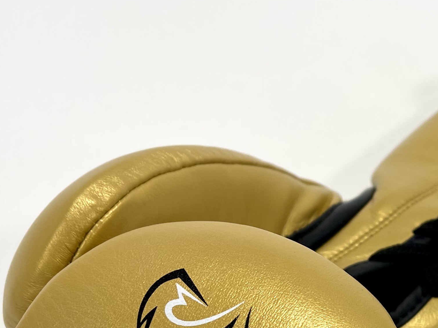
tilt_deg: -43.0
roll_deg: -3.1
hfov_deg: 27.0
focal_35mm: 69
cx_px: 407
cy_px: 326
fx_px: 873
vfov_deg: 20.6
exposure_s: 1/100
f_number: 1.6
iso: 50
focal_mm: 5.1
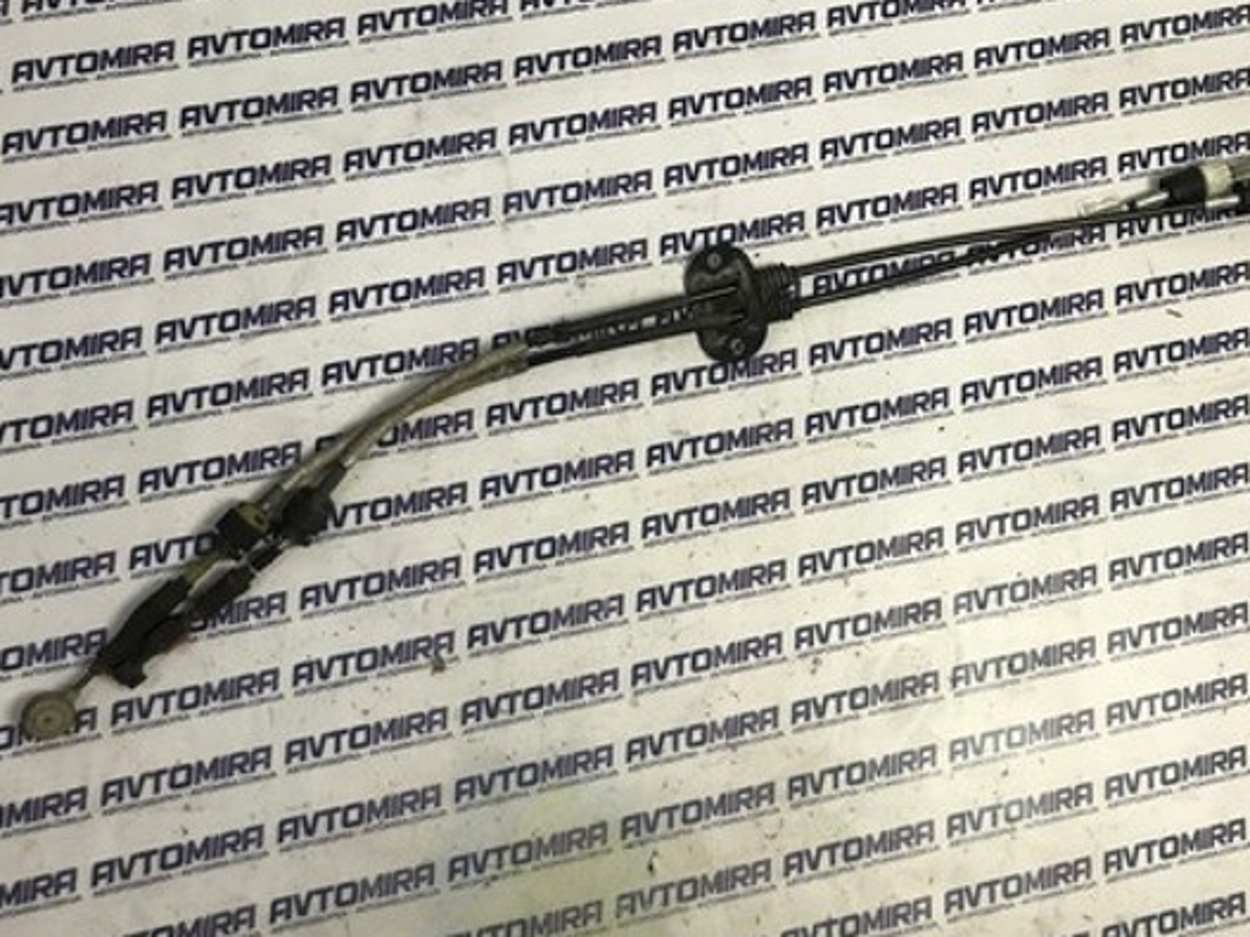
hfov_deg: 53.7
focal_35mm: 34
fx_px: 1227
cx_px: 738
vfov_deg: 41.7
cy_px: 520
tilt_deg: -82.8
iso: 25
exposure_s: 1/33
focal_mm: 3.99
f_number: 1.8
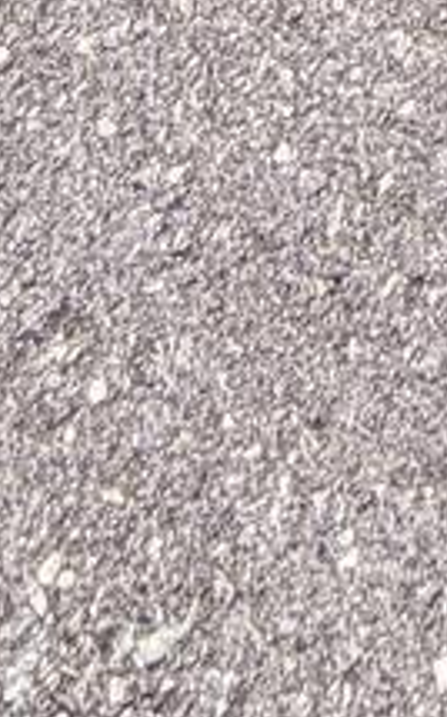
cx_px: 564
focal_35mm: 106
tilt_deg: -18.4
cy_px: -1841
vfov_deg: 9.4
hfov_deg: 12.0
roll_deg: +4.2
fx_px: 2070
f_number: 2.2
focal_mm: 2.22
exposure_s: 1/1167
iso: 25
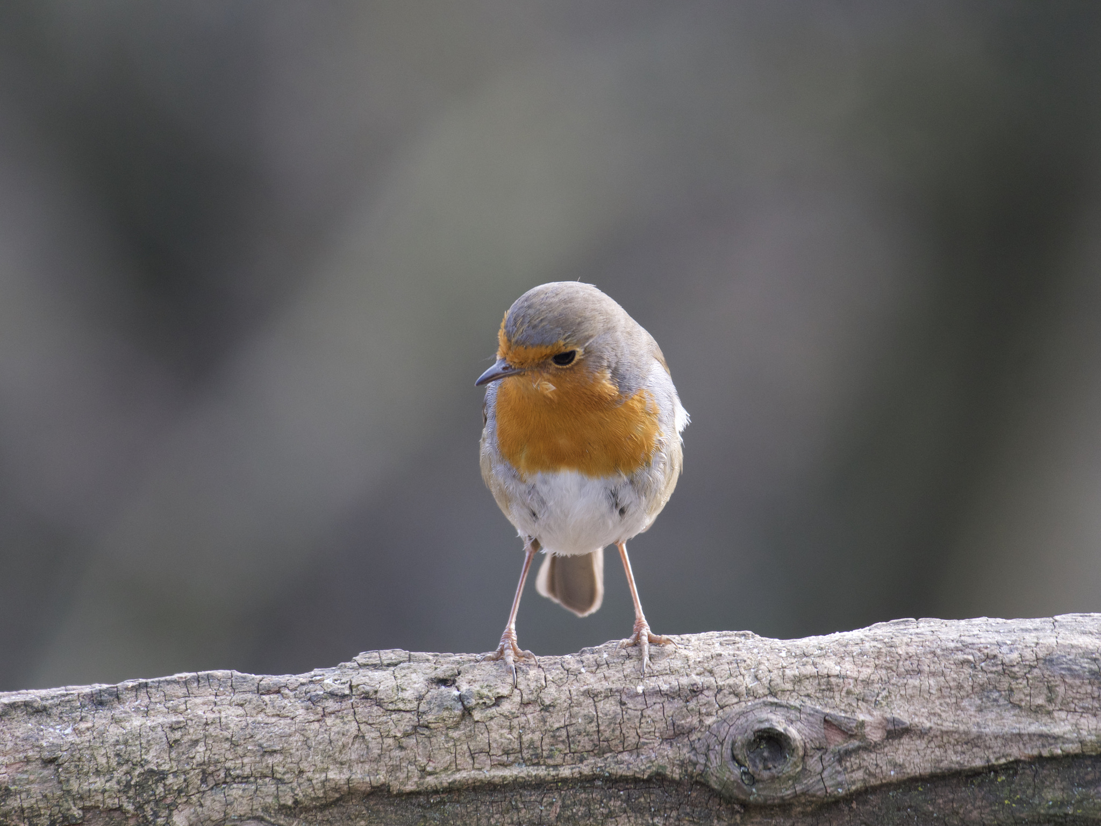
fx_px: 25445
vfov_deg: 1.9
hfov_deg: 2.5
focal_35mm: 800
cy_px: 413
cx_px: 550
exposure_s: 1/250
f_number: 6.3
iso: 800
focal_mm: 400
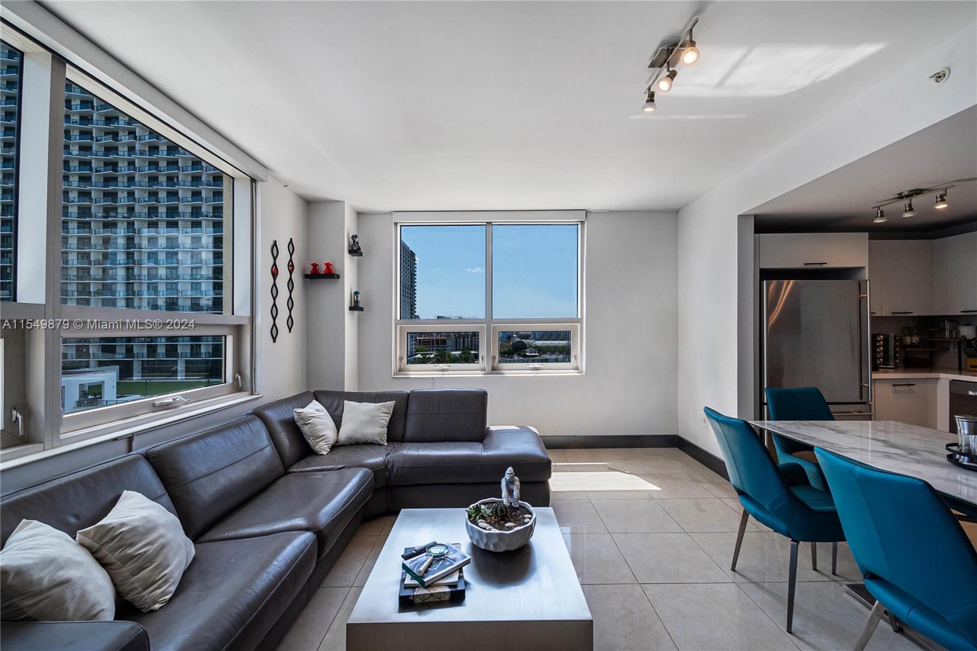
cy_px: 326
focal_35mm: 14
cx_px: 488
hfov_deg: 104.3
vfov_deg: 81.2
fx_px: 380
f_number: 7.1
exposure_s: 1/100
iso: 80
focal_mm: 7
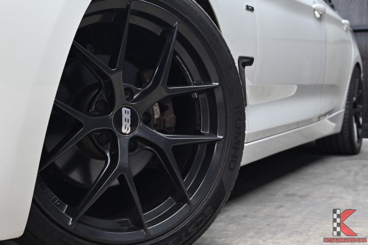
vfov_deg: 27.5
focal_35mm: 49
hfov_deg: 40.3
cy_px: 122
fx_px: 501
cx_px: 184
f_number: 5.6
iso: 800
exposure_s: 1/90
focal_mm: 33
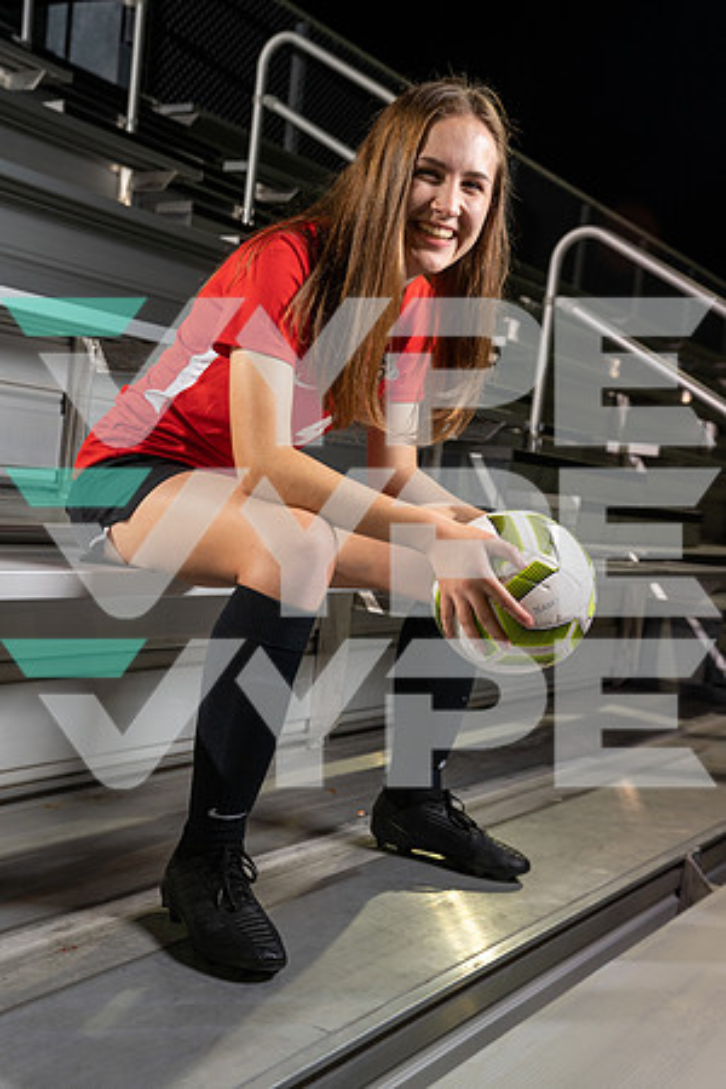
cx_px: 363
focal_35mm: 41
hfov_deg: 32.6
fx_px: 1240
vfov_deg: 47.4
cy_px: 544
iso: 400
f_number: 5.6
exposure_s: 1/250
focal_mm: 41
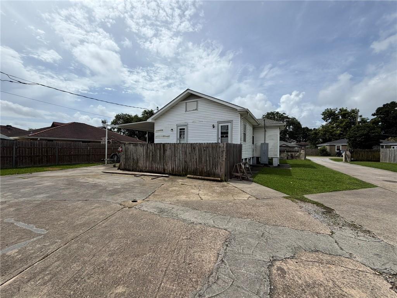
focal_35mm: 14
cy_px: 149
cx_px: 198
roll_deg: -0.1
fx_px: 161
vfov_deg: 85.7
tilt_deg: +0.9
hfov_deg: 102.1
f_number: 2.2
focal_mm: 2.22
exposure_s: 1/1745
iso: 20
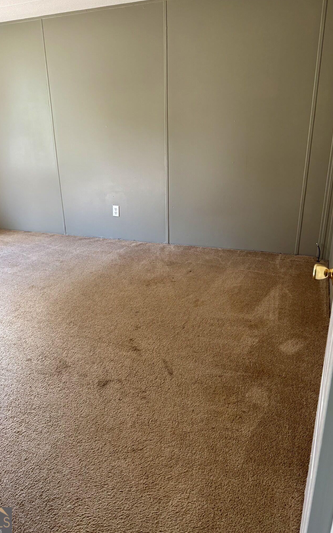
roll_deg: +2.7
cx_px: 134
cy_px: 263
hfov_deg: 44.3
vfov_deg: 66.5
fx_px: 407
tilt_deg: -20.5
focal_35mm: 28
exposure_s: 1/121
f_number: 1.6
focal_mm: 5.96
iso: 80
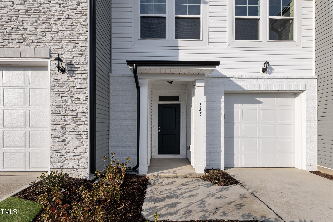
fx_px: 148
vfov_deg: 73.7
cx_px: 166
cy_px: 111
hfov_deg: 96.7
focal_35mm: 16
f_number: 9
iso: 640
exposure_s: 1/500
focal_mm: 16
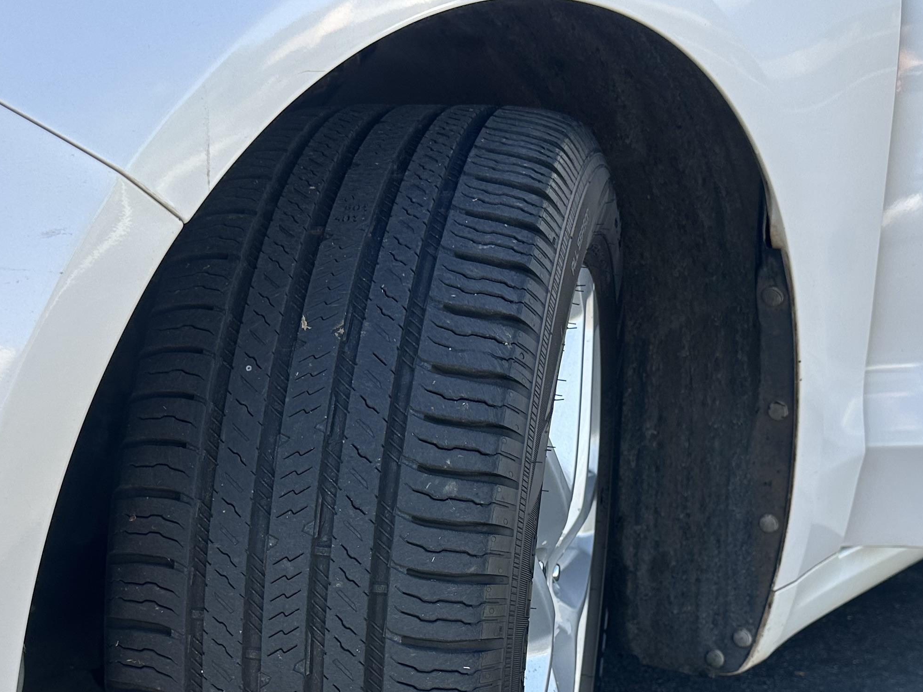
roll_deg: +0.3
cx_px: 414
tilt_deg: -18.8
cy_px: 654
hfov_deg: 38.9
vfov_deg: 28.3
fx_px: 1306
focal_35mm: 49
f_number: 1.78
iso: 80
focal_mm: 6.86
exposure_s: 1/685
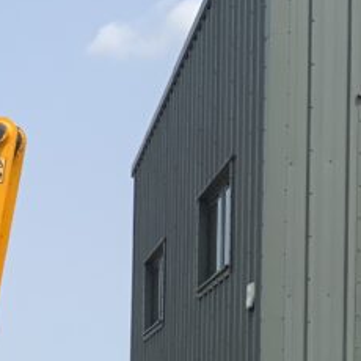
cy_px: 512
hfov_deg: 13.0
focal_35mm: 114
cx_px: -386
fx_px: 1345
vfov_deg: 14.4
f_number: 1.8
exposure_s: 1/2320
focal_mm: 3
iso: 20
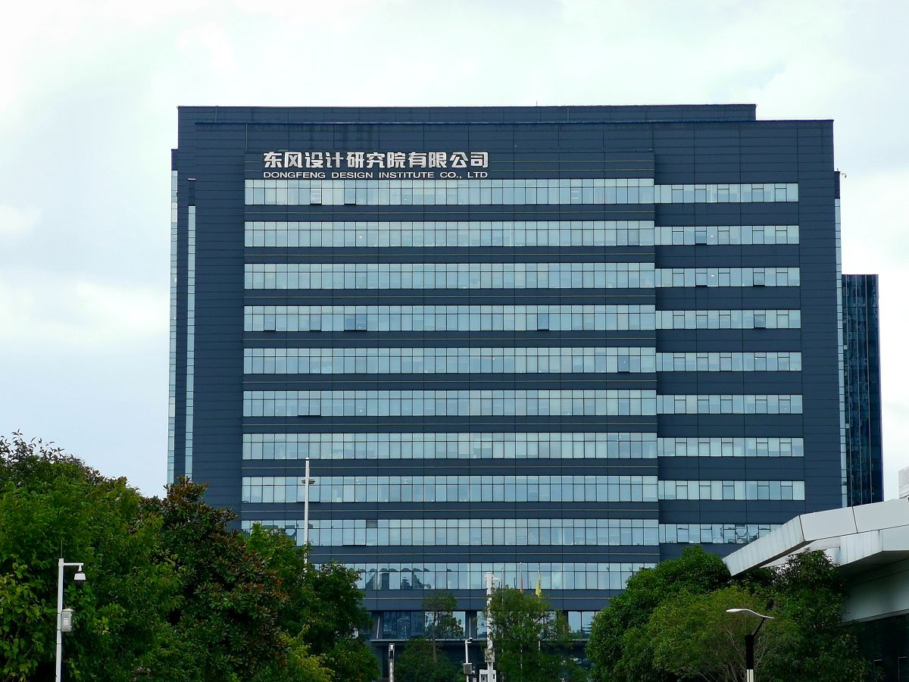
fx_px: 2547
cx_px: 454
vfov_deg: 15.2
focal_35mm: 97
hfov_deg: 20.2
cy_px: 341
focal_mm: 7.48
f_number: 2.4
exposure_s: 1/984
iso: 50
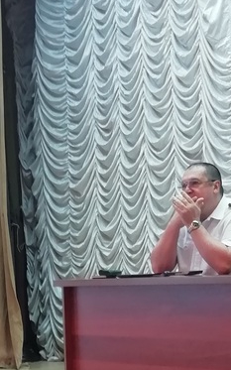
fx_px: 917
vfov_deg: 22.6
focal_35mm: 91
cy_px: 277
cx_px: 67
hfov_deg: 14.3
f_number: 2.2
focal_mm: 3.46
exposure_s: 1/33.3
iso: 125
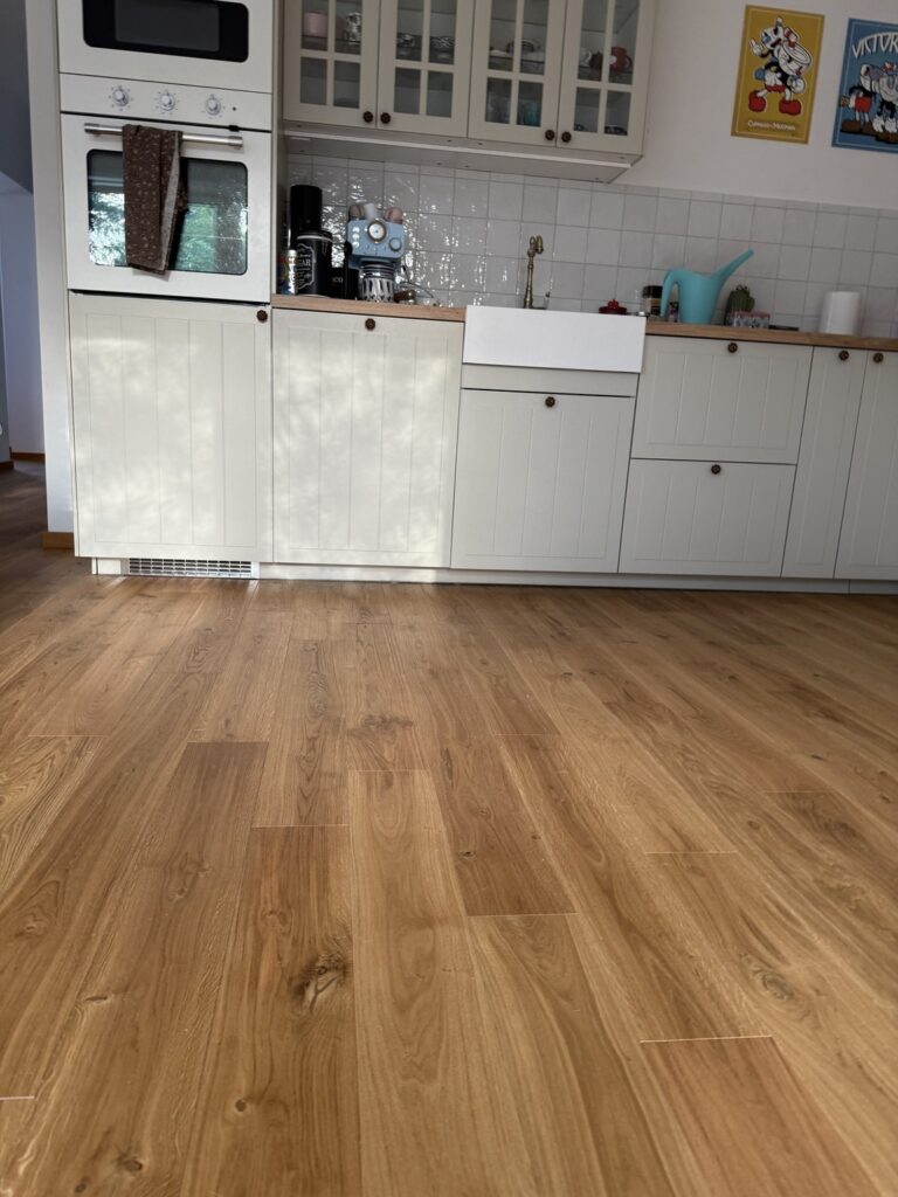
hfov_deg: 56.8
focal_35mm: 24
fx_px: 830
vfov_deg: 71.6
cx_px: 449
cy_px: 598
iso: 125
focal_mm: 6.76
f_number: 1.78
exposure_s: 1/50
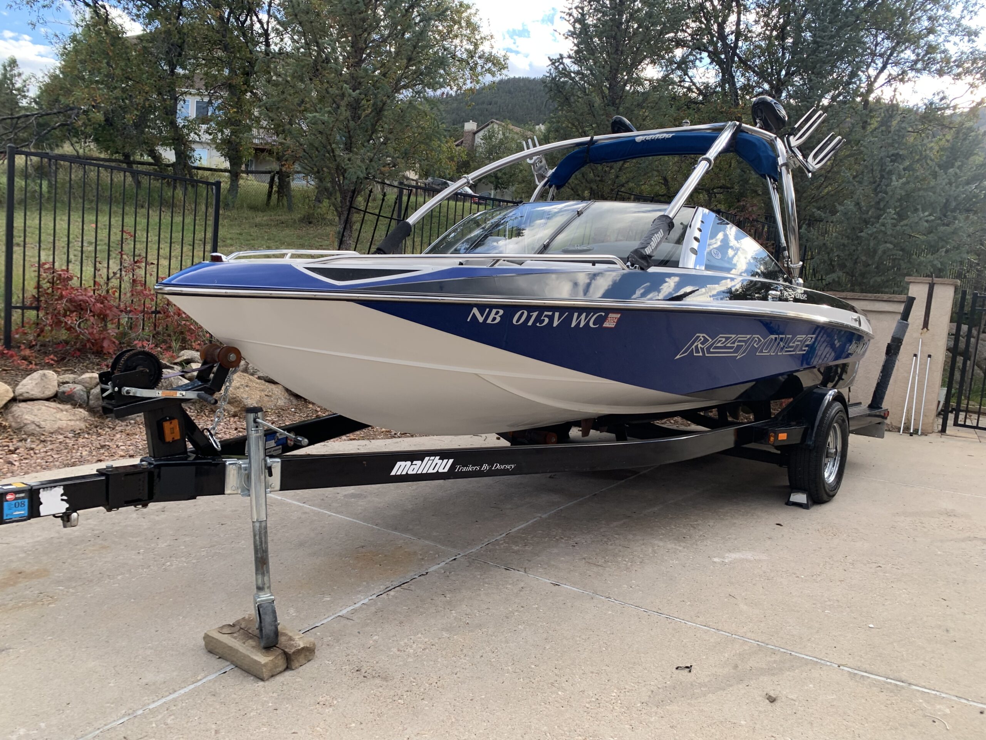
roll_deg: -3.7
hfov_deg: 67.3
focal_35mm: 26
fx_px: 741
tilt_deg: -9.2
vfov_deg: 53.1
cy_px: 370
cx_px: 493
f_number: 1.8
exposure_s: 1/167
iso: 25
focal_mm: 4.25
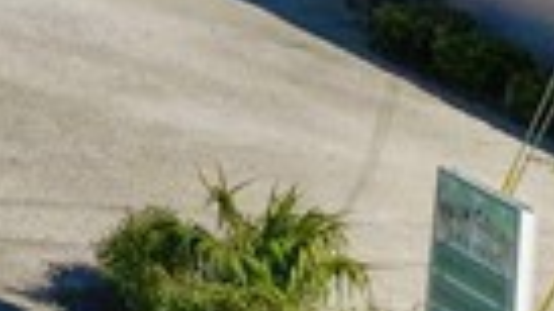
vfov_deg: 6.0
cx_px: -1245
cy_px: -335
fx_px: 2864
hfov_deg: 8.6
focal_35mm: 195
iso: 100
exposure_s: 1/1000
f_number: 1.8
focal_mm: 8.67
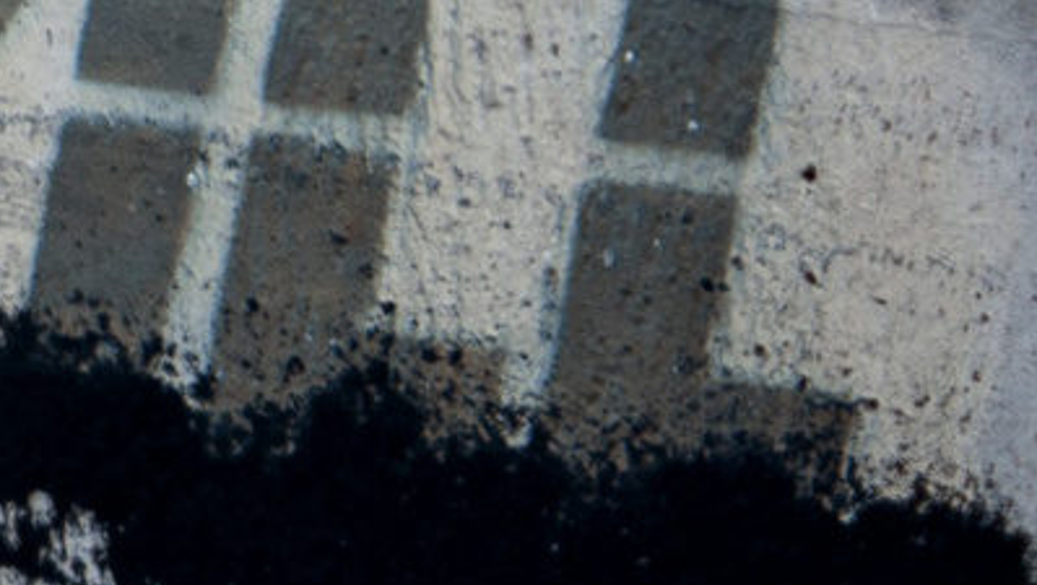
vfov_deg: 2.1
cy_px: -207
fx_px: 15710
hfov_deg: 3.7
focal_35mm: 571
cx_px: -2183
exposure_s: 1/250
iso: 100
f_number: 1.8
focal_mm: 85
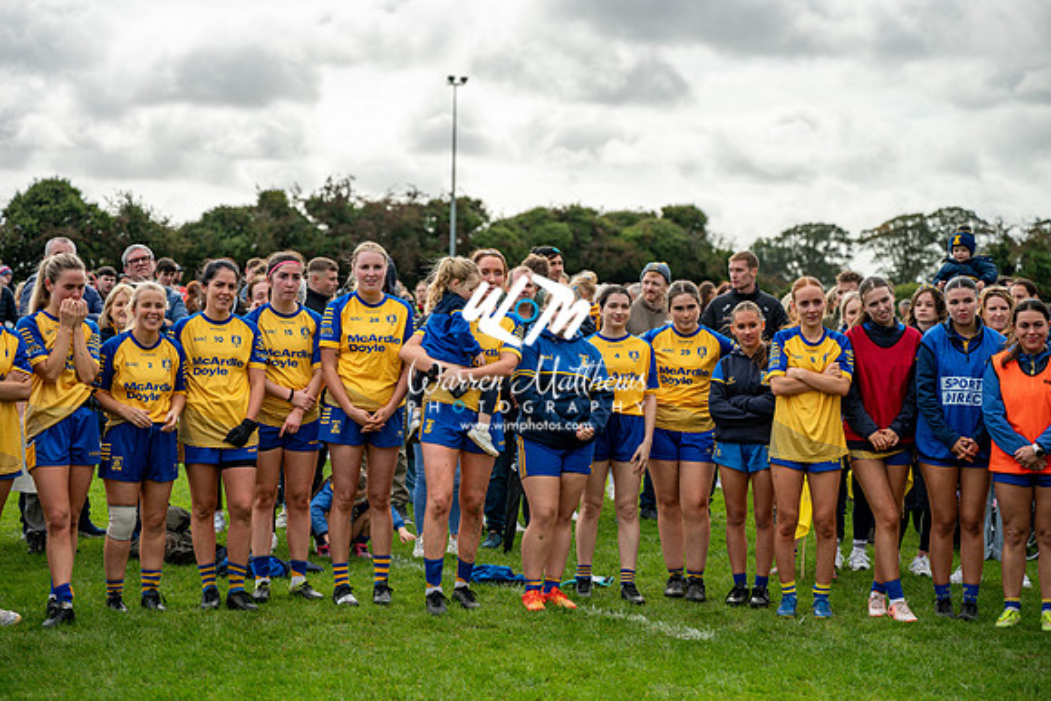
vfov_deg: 19.5
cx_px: 526
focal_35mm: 70
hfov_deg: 28.8
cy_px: 350
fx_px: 2044
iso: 100
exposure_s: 1/2000
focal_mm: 70
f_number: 2.8
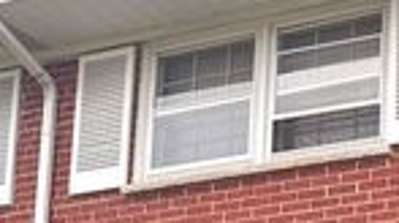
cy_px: 450
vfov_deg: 9.4
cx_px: 630
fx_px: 1256
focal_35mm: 119
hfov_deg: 16.2
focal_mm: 6.76
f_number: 1.78
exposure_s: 1/1018
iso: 100
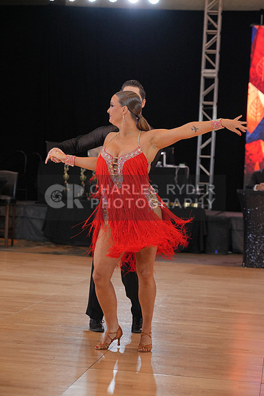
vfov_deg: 25.4
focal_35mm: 80
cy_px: 198
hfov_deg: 17.1
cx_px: 132
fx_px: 879
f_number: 4
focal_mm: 80
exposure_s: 1/500
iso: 2500
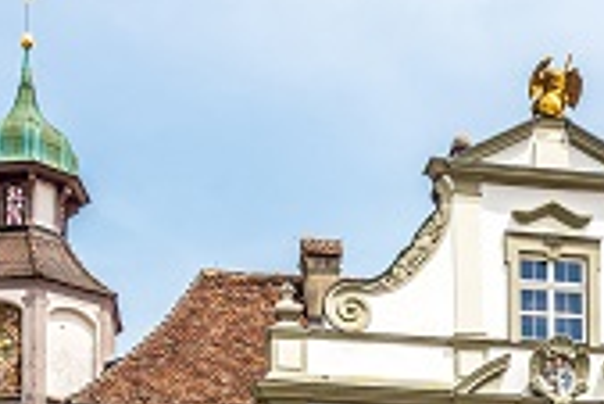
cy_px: 601
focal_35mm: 96
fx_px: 1612
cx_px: 500
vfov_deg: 13.5
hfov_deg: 20.9
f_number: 10
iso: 250
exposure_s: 1/400
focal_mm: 31
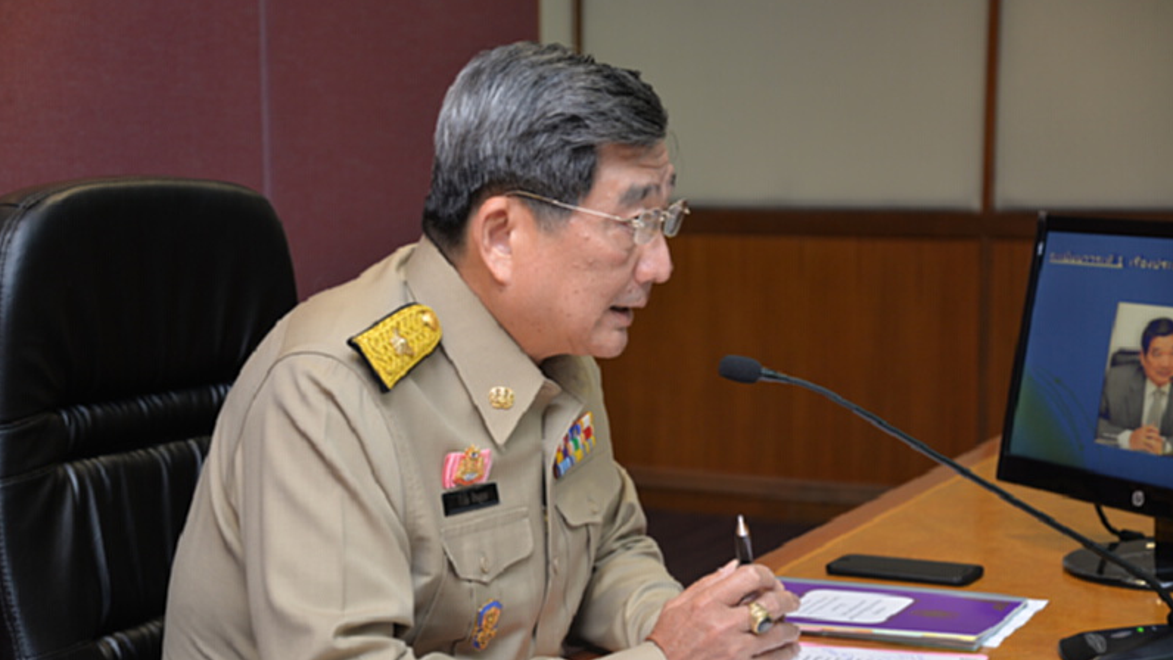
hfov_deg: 26.8
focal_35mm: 79
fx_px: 2457
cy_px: 361
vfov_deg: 15.3
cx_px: 586
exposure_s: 1/60
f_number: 4.5
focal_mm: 75
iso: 800
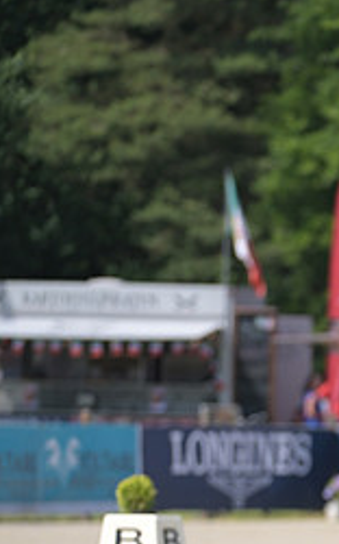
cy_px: 382
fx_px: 9457
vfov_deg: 3.3
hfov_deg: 2.0
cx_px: 624
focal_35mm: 639
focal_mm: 270
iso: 280
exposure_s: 1/1250
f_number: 5
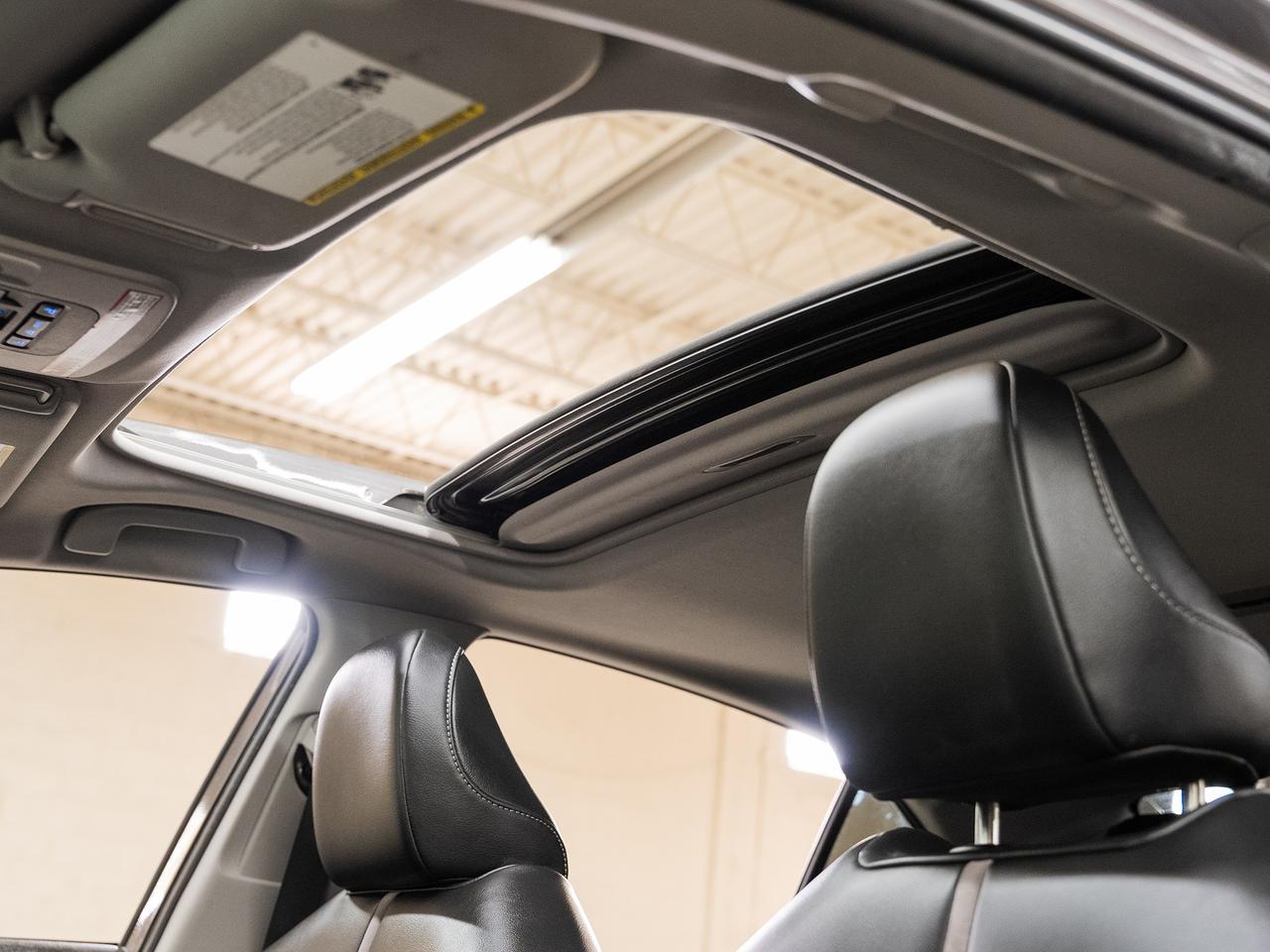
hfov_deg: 40.5
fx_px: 1719
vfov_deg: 30.9
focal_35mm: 47
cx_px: 659
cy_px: 531
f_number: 4
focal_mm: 36
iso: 1000
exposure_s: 1/30
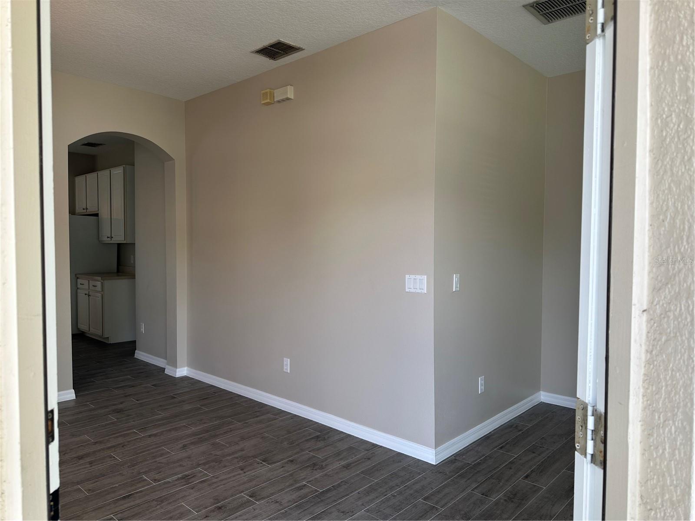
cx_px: 348
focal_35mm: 24
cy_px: 260
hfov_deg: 71.6
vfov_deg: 56.8
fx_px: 482
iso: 64
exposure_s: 1/121
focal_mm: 6.86
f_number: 1.78
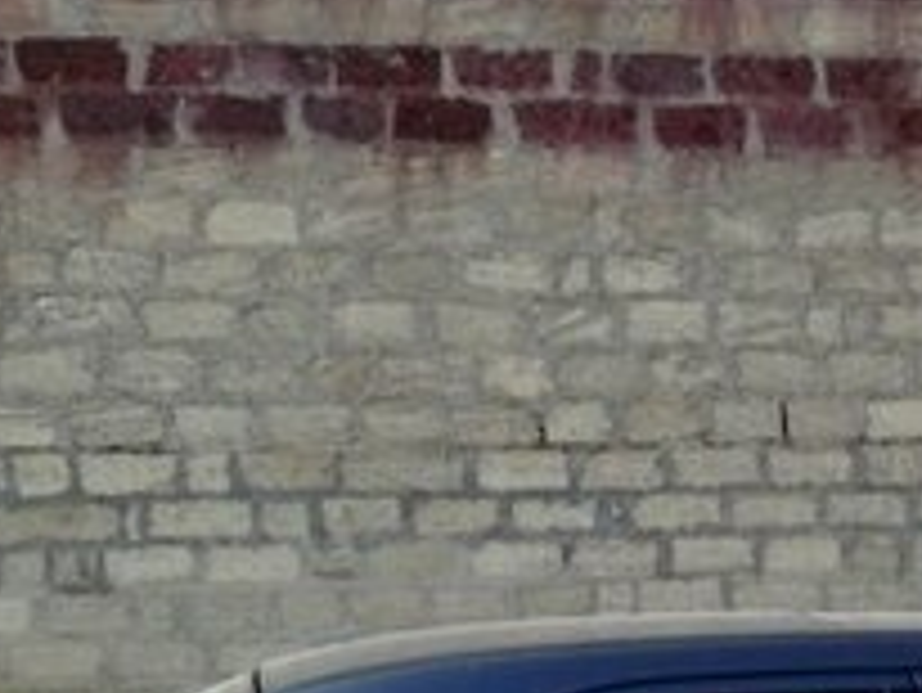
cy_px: 862
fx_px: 2319
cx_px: 980
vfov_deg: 16.2
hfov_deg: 21.5
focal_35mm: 87
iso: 50
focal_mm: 3.79
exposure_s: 1/356
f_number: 2
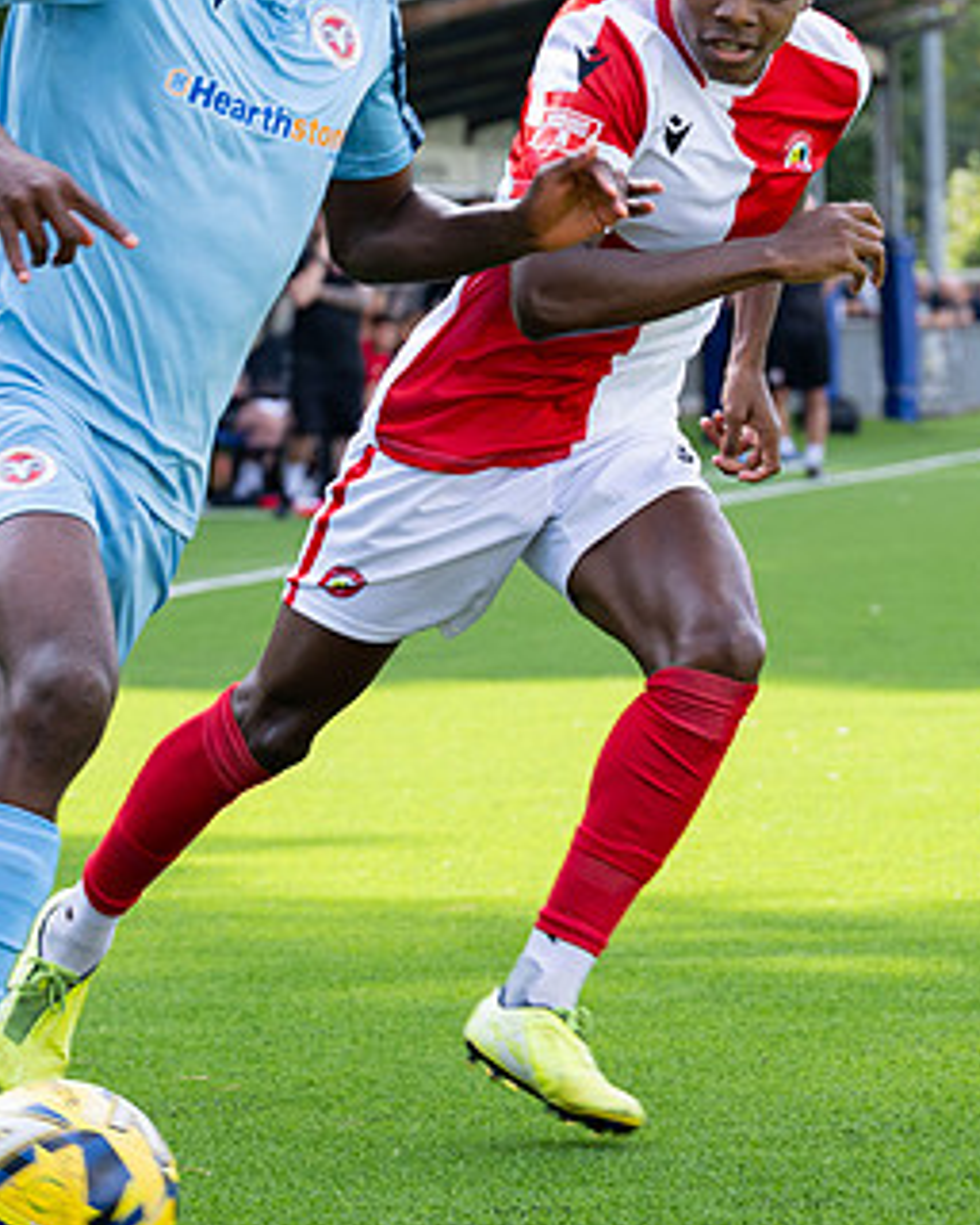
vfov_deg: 8.9
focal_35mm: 216
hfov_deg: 7.1
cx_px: 30
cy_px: 486
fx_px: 7831
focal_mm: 73
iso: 200
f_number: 4.5
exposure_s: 1/400
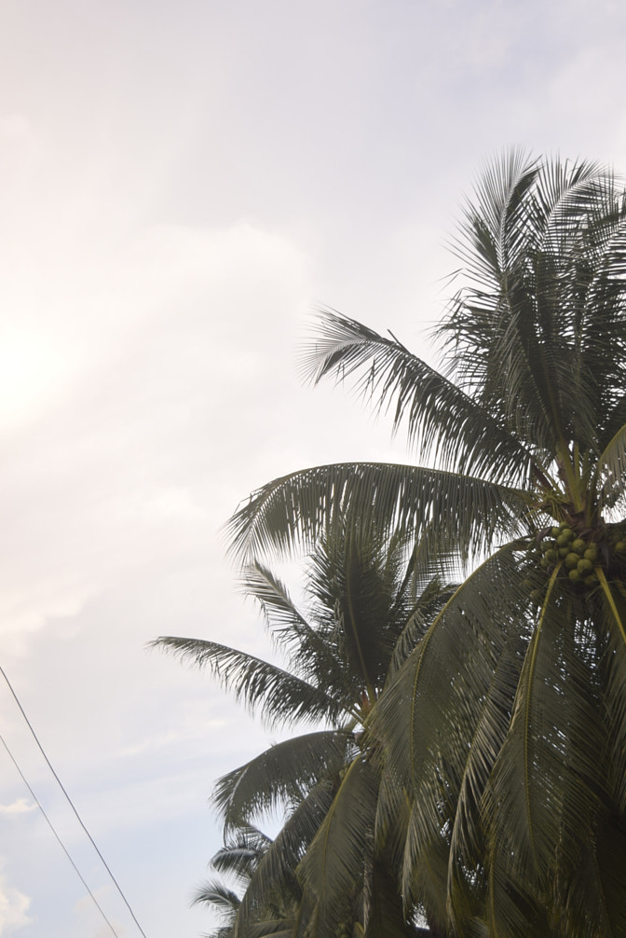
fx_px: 1615
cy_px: 548
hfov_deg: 21.7
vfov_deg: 32.3
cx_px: 491
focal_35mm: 62
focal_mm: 26
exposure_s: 1/125
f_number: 4
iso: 100
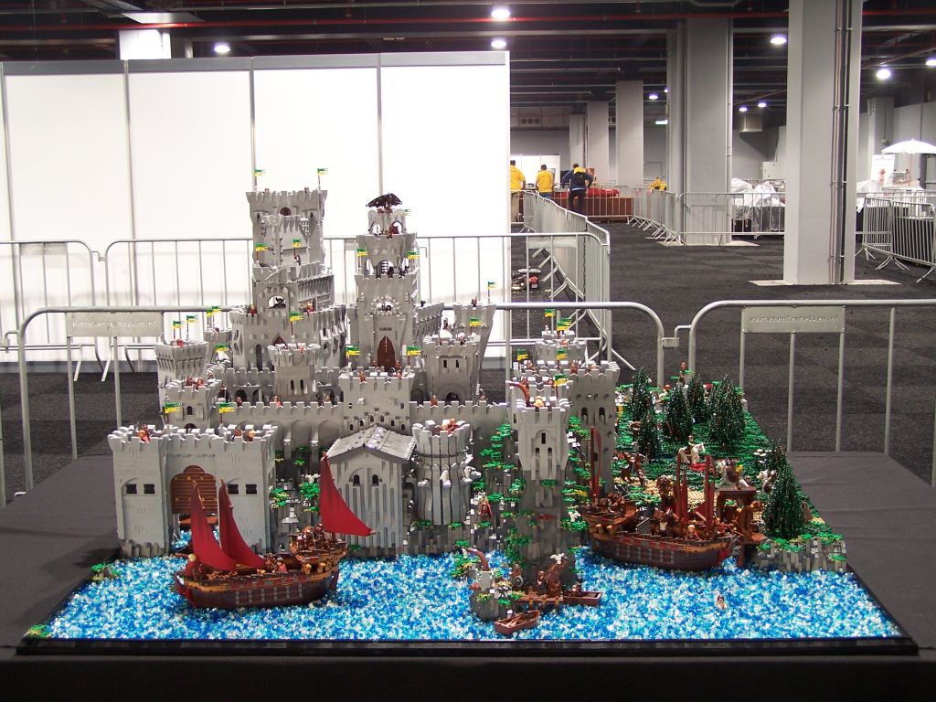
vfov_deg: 30.3
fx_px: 1298
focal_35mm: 48
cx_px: 468
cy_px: 351
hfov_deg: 39.7
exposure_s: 1/3
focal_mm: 8
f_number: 3
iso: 80
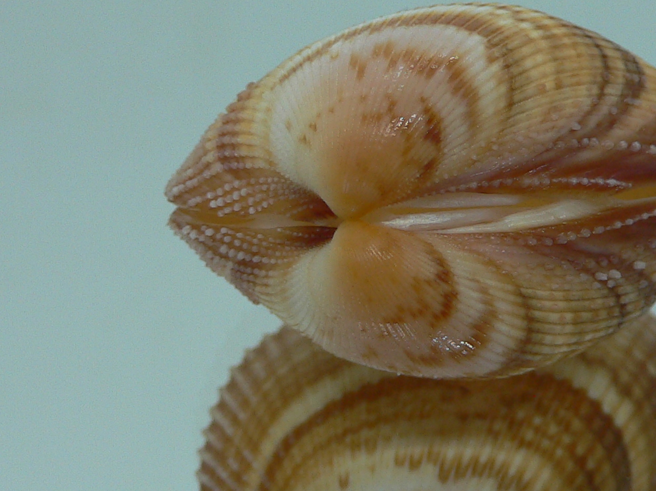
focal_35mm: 71
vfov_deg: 20.7
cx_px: 460
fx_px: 1345
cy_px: 298
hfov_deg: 27.2
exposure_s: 1/60
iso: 80
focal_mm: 4.6
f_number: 2.8
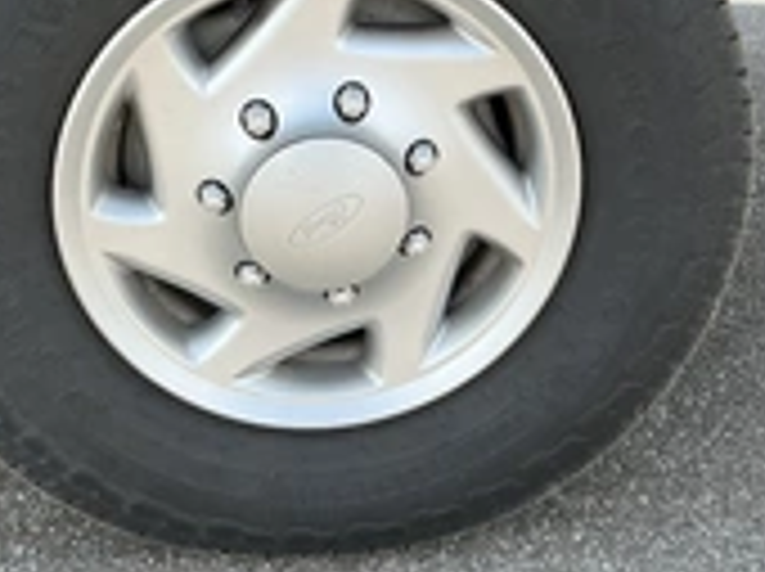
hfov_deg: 29.4
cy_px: 81
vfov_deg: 21.8
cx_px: 400
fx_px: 1457
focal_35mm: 66
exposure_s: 1/606
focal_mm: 3
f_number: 1.8
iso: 25
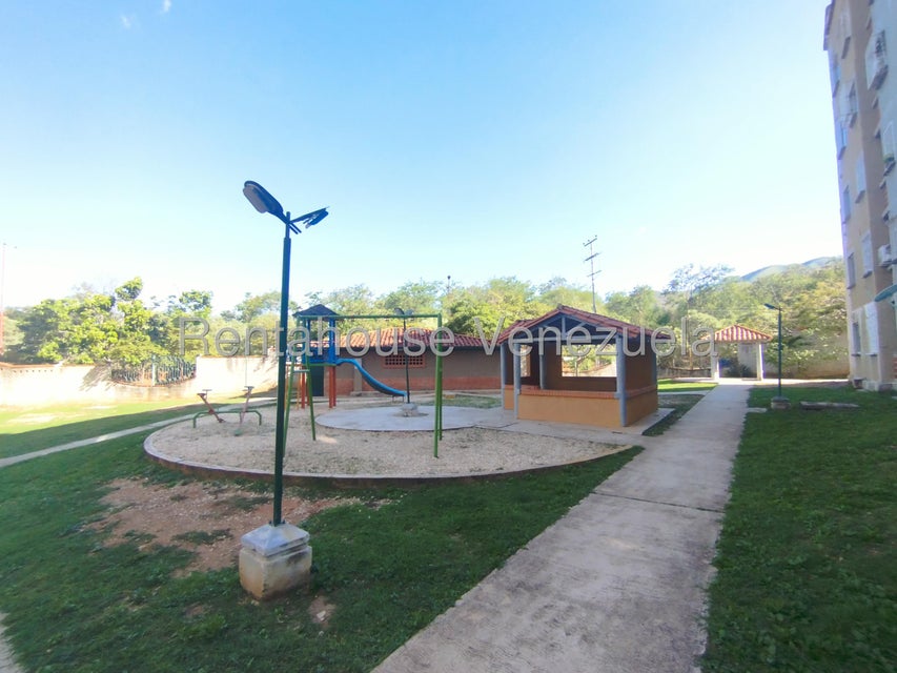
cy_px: 336
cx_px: 448
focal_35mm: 15
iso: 50
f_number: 2.2
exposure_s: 1/356
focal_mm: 1.65
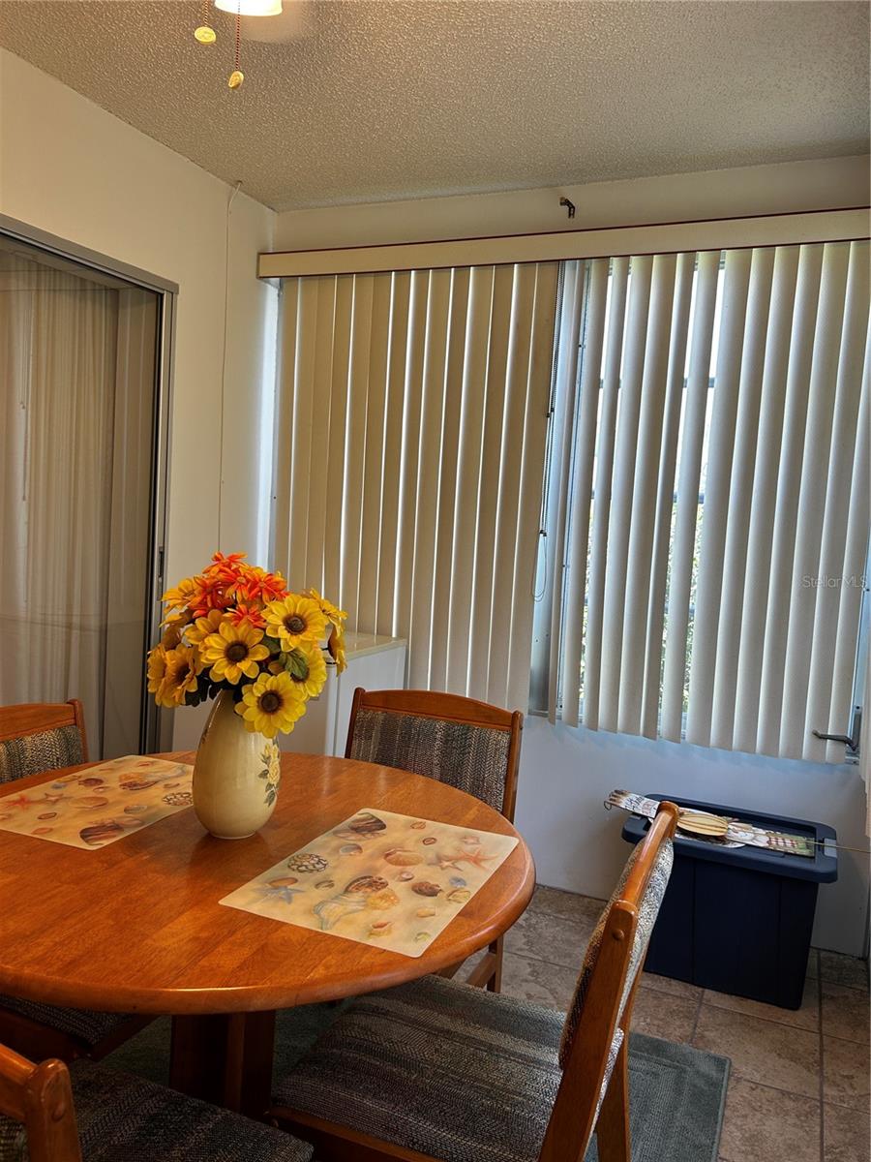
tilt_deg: -2.4
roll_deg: -3.8
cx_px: 436
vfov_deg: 67.3
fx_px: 872
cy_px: 581
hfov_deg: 53.1
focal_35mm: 26
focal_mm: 5.7
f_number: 1.5
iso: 50
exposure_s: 1/120
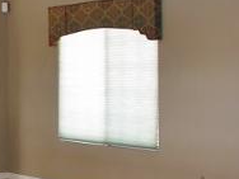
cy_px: 128
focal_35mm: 119
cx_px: -100
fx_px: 822
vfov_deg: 12.4
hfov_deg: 15.5
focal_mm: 8.9
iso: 50
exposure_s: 1/30
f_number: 2.8
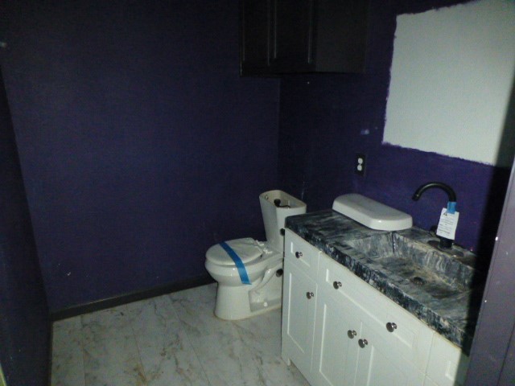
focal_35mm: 24
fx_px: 357
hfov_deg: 71.6
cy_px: 193
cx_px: 258
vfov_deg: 56.8
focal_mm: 4.3
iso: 1600
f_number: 3.3
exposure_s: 1/60
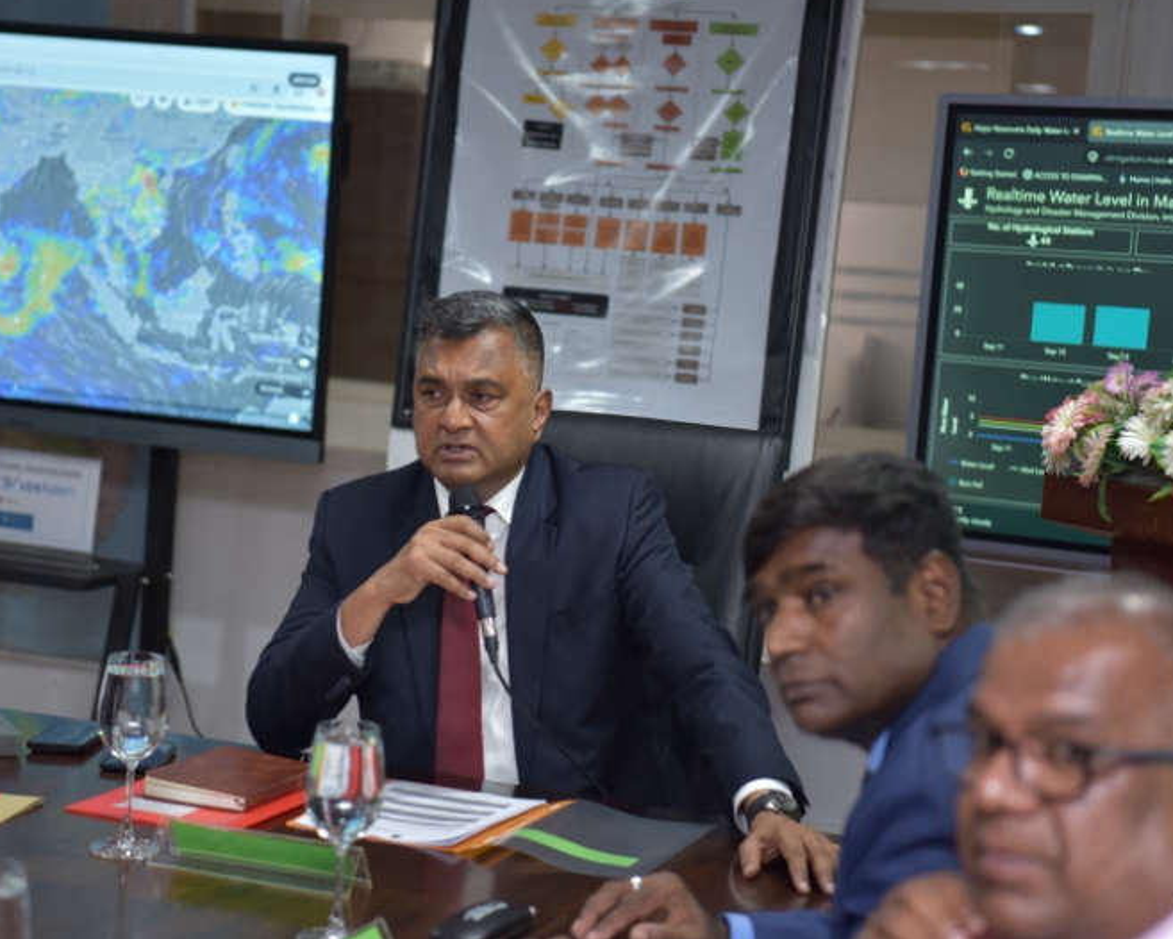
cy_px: 466
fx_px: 2778
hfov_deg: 23.8
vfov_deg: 19.2
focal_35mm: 80
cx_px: 500
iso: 320
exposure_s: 1/60
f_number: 2.8
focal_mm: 70
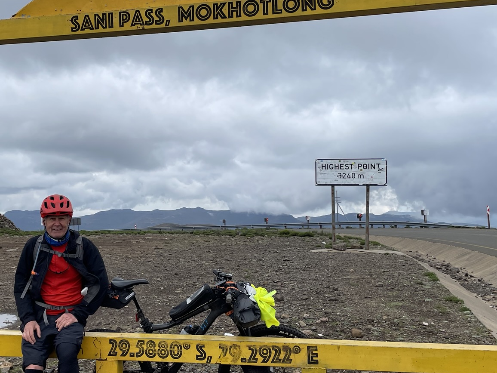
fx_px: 646
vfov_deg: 32.2
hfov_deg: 41.5
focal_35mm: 45
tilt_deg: +4.3
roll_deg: +1.0
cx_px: 162
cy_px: 170
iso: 32
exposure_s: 1/3509
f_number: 1.6
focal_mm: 4.2
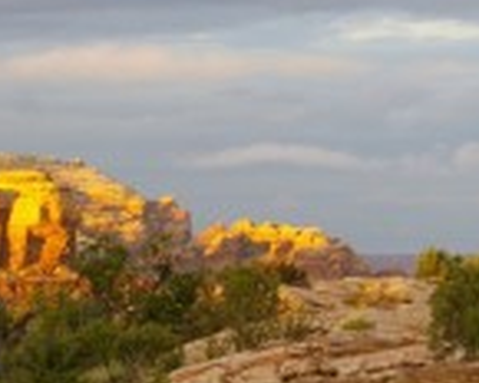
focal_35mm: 219
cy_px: 279
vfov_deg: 7.1
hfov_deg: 8.8
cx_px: 99
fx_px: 3099
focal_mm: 45
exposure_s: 1/125
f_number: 6.7
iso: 400
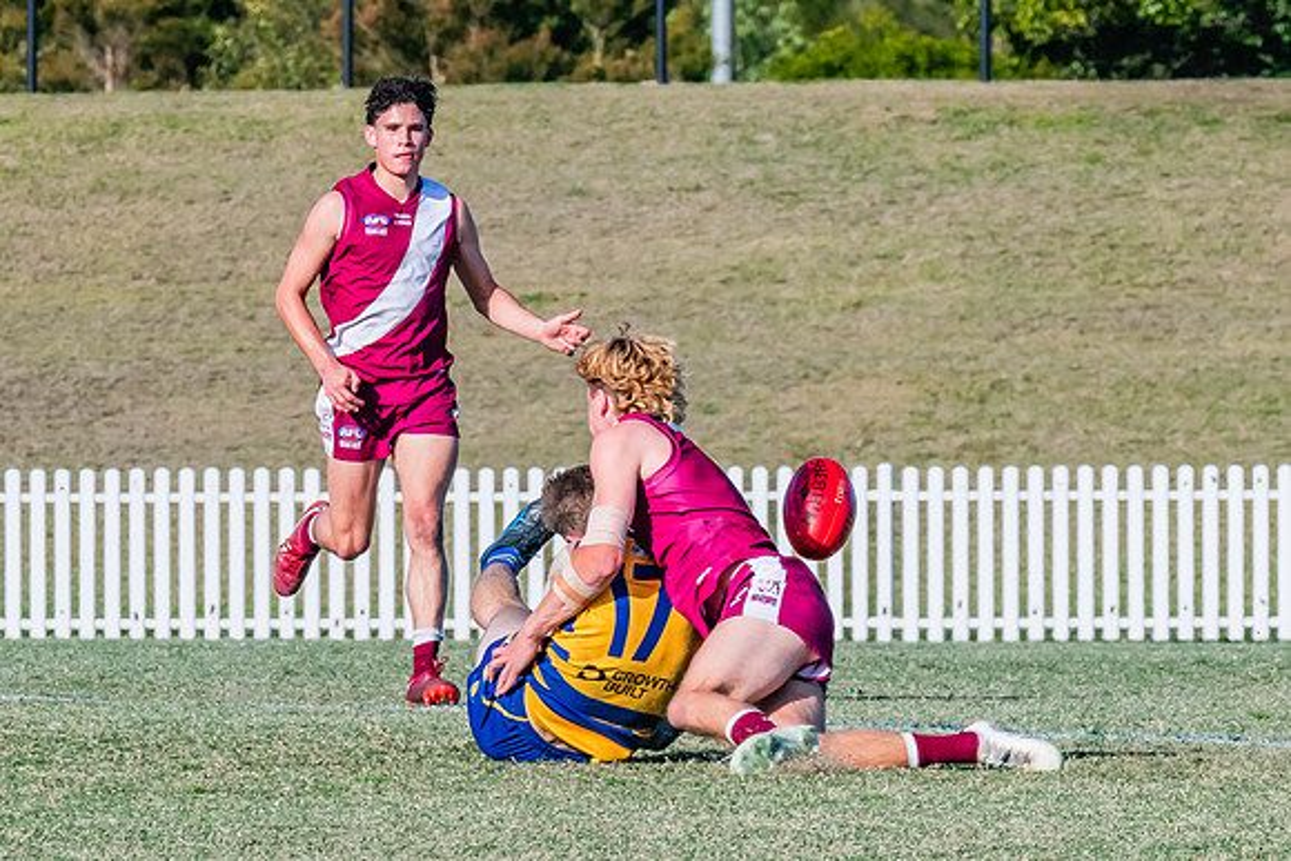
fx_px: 27244
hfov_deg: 2.7
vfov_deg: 1.8
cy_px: 406
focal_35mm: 760
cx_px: 721
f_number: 16
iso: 800
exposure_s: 1/640
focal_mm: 310
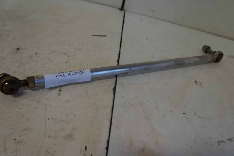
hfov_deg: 61.9
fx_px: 195
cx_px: 117
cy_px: 78
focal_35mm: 30
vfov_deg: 43.6
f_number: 4
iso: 400
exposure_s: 1/60
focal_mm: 20
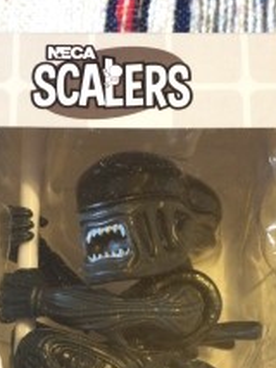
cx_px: 100
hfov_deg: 25.2
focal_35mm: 58
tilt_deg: -77.4
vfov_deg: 32.0
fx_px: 616
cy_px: 314
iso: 400
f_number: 2.2
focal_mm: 4.15
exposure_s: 1/17
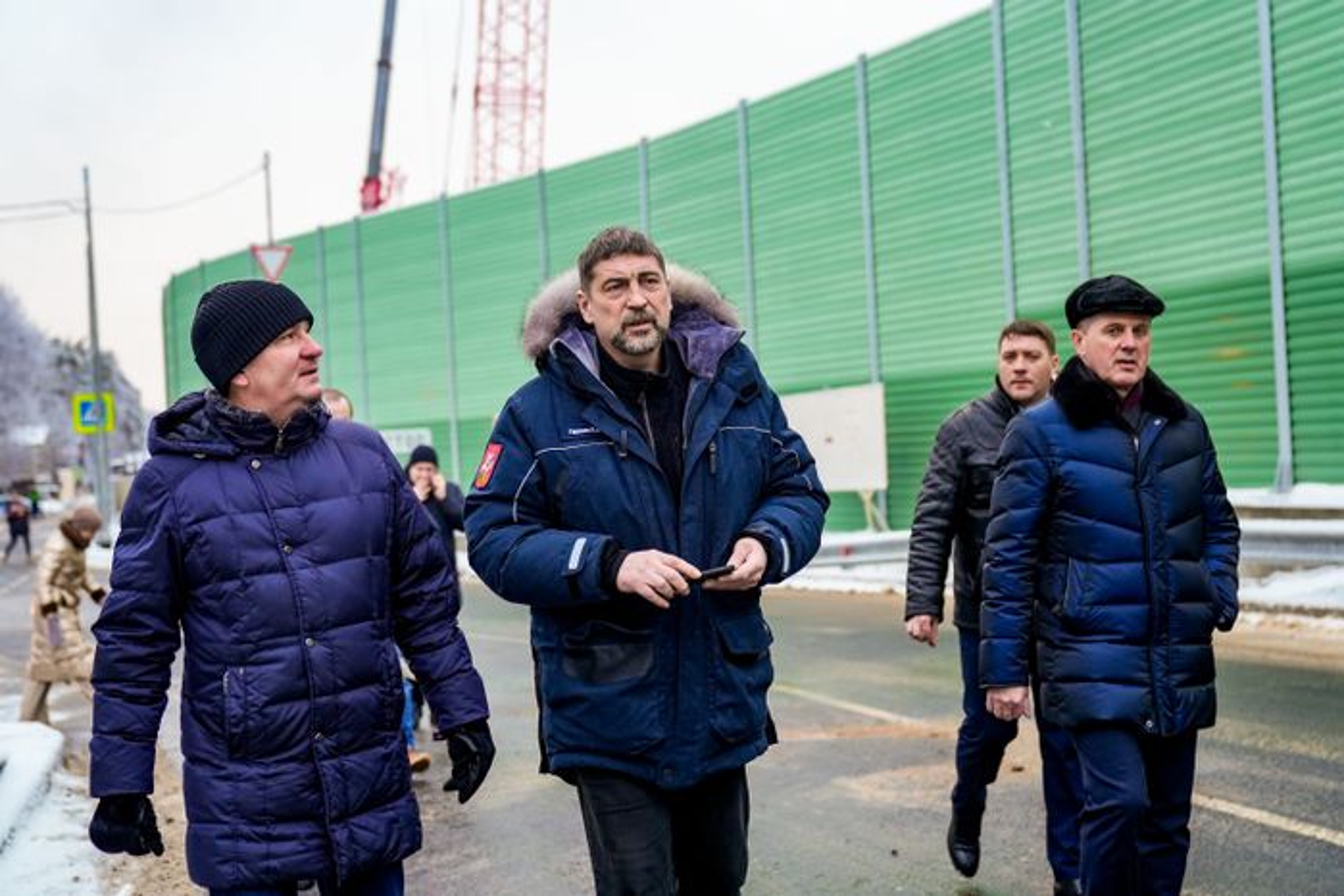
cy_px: 448
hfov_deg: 41.1
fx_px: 1792
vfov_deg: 28.1
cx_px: 672
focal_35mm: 48
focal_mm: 48
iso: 1000
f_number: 2.8
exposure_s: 1/500
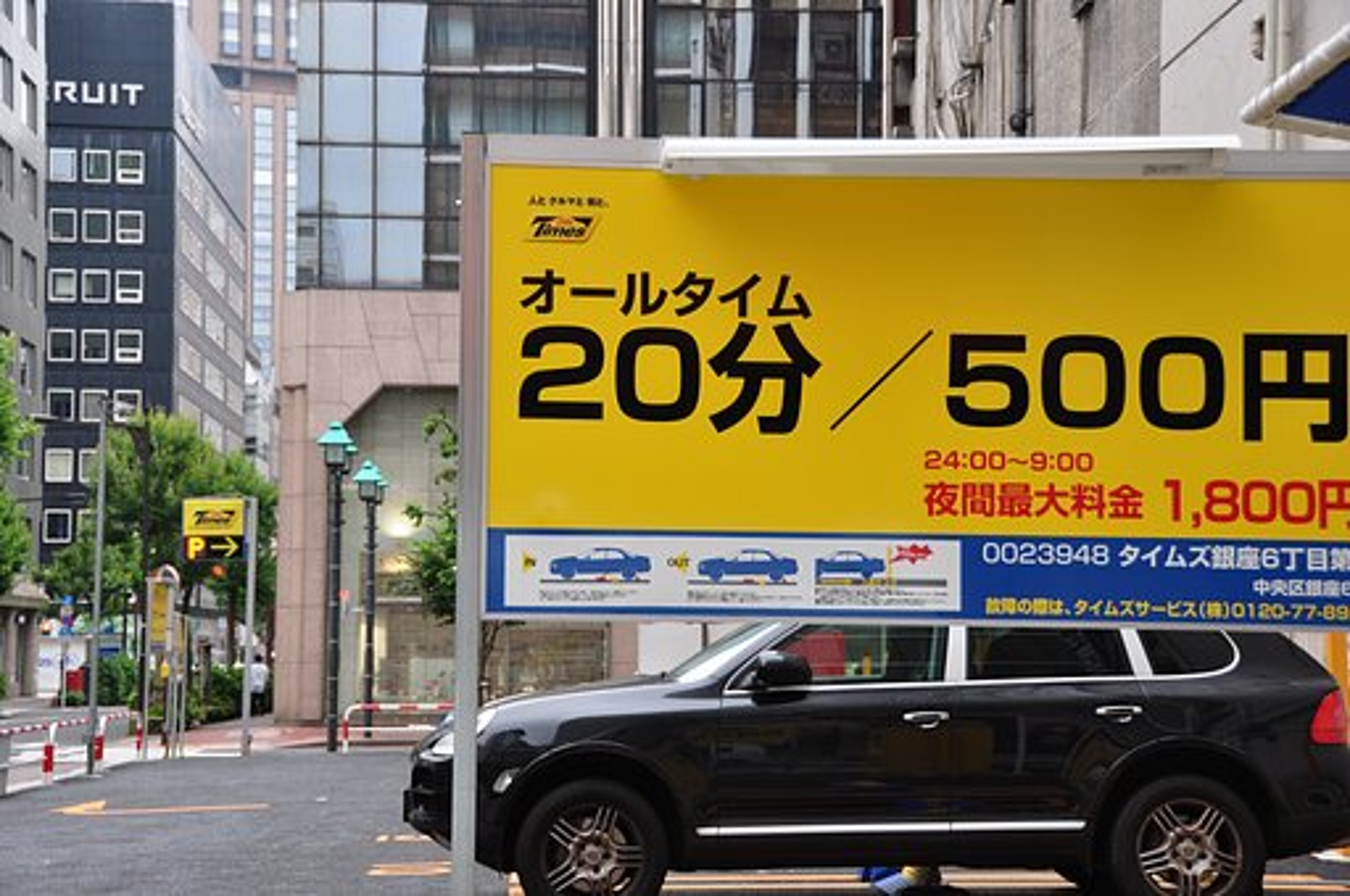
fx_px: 2584
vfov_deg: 19.7
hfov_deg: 29.3
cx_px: 675
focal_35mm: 69
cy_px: 448
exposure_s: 1/50
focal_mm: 46
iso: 320
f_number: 4.5
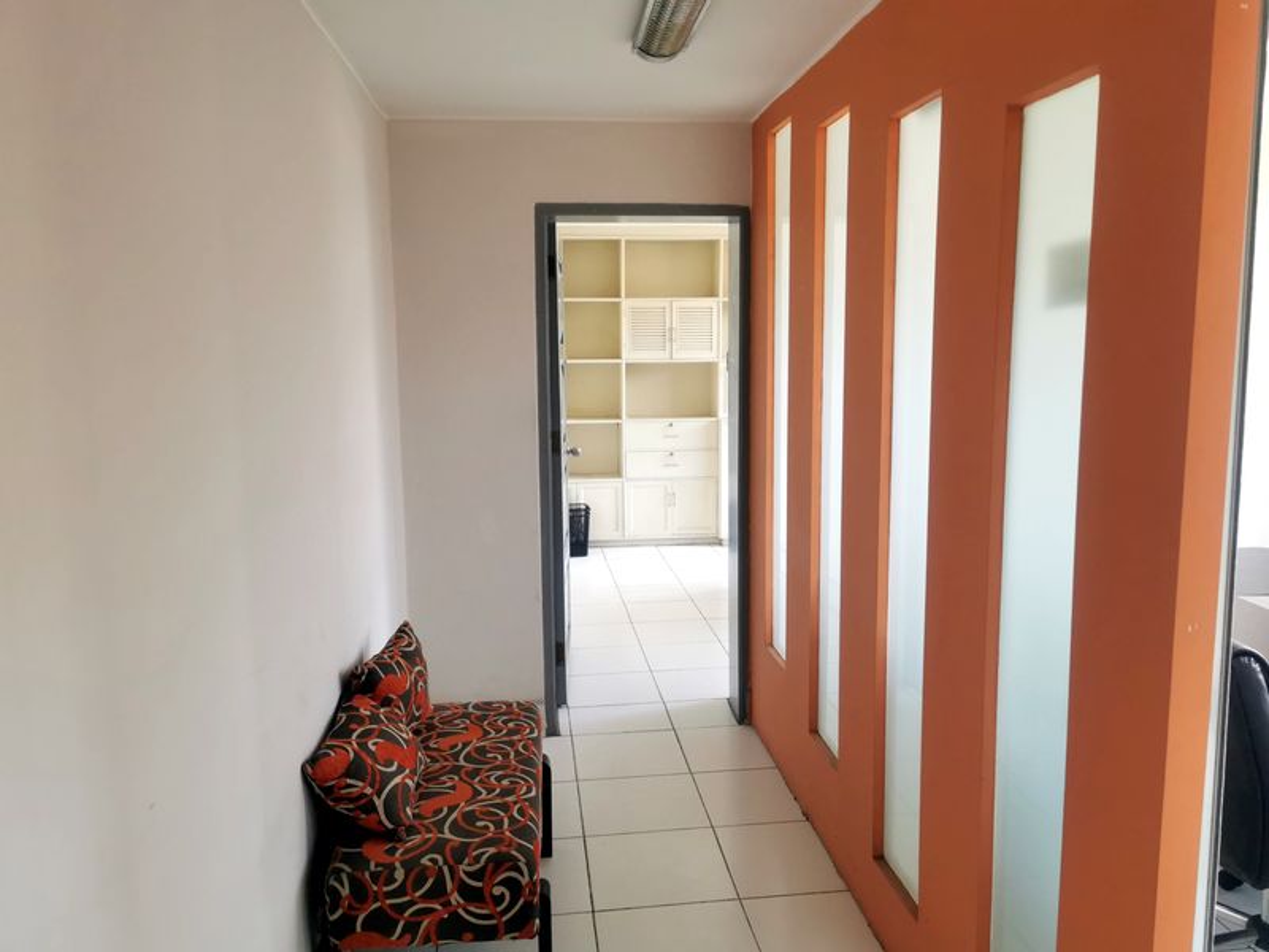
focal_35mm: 27
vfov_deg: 51.4
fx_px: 990
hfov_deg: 65.3
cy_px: 476
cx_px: 634
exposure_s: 1/60
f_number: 1.6
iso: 160
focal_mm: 5.56
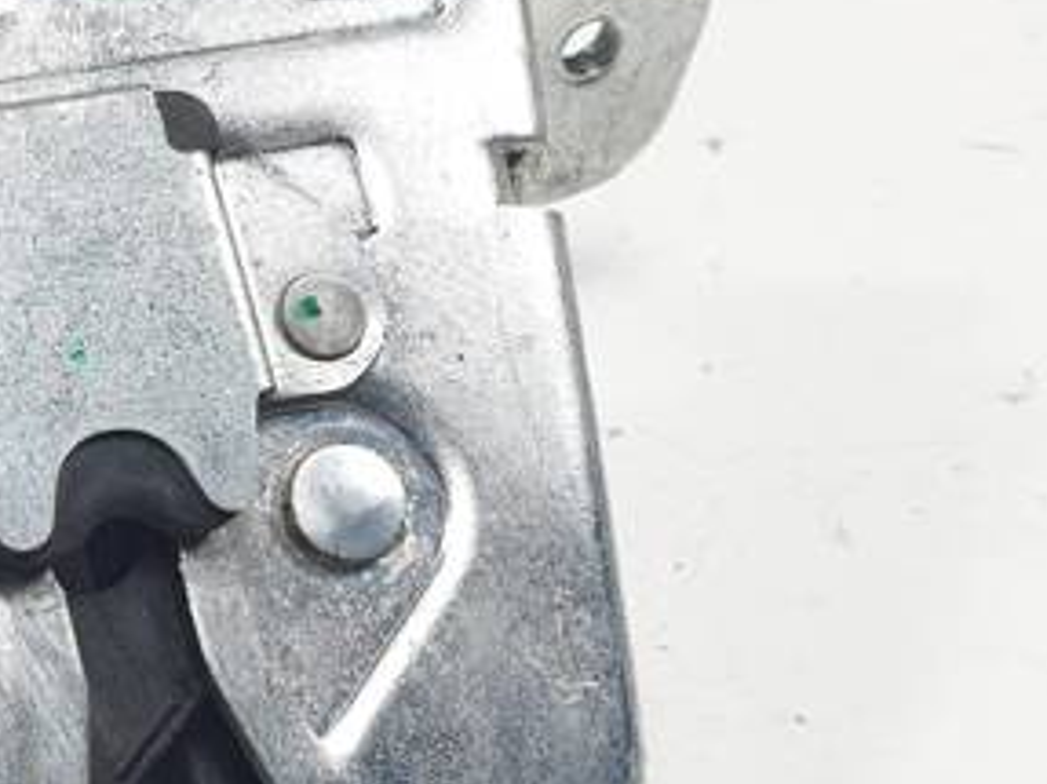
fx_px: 1754
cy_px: 410
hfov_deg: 30.0
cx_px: -91
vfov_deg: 25.2
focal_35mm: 58
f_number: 2.4
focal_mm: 4.3
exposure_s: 1/174
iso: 50
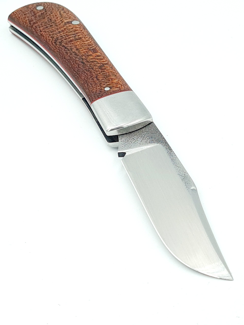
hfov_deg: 53.1
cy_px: 162
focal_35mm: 26
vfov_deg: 67.3
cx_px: 122
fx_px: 244
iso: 50
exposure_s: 1/476
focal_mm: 5.4
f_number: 1.8
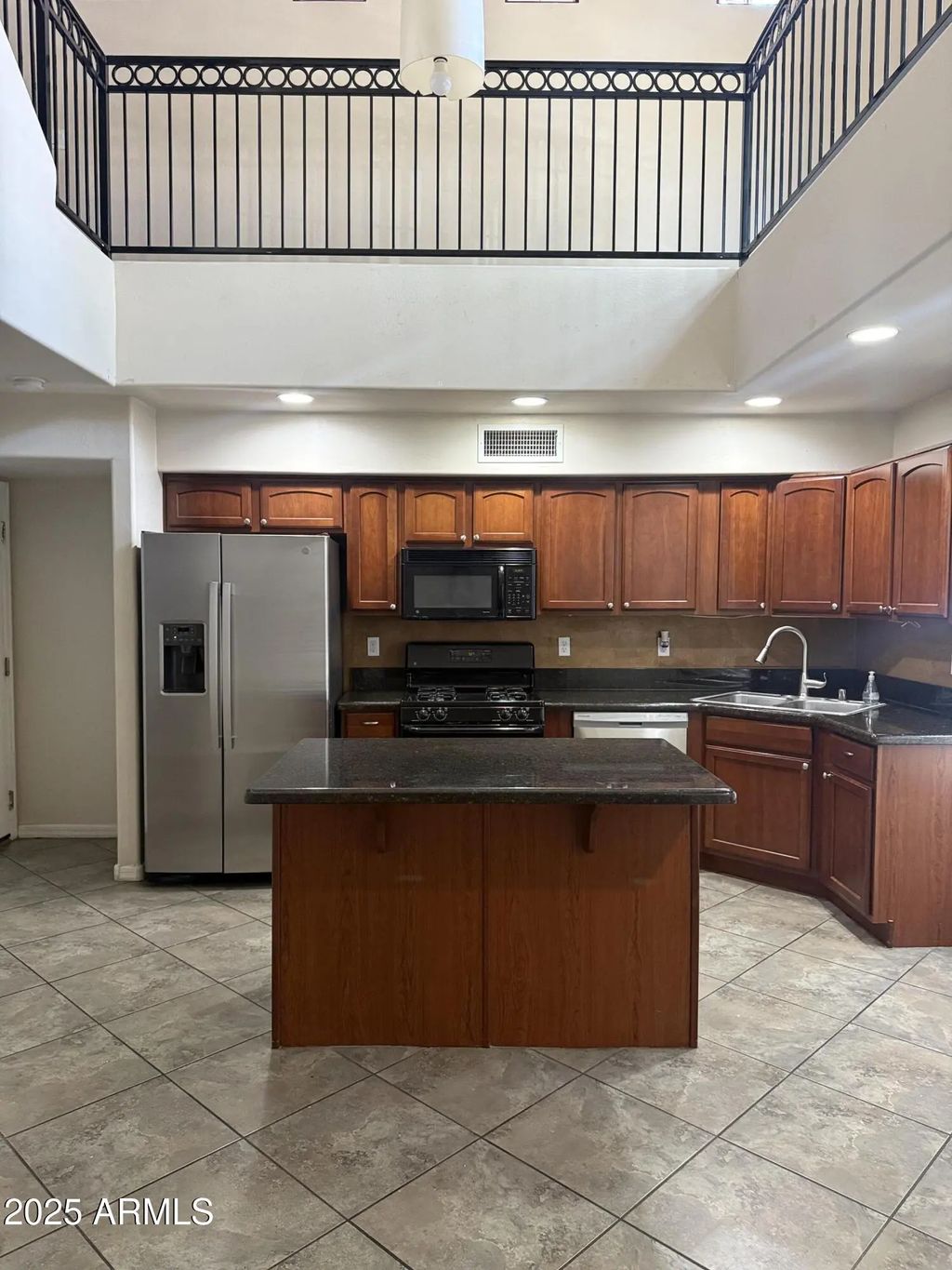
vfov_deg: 71.6
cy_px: 635
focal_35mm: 24
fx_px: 880
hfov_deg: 56.8
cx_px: 476
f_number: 1.78
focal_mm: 6.76
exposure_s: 1/60
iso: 400
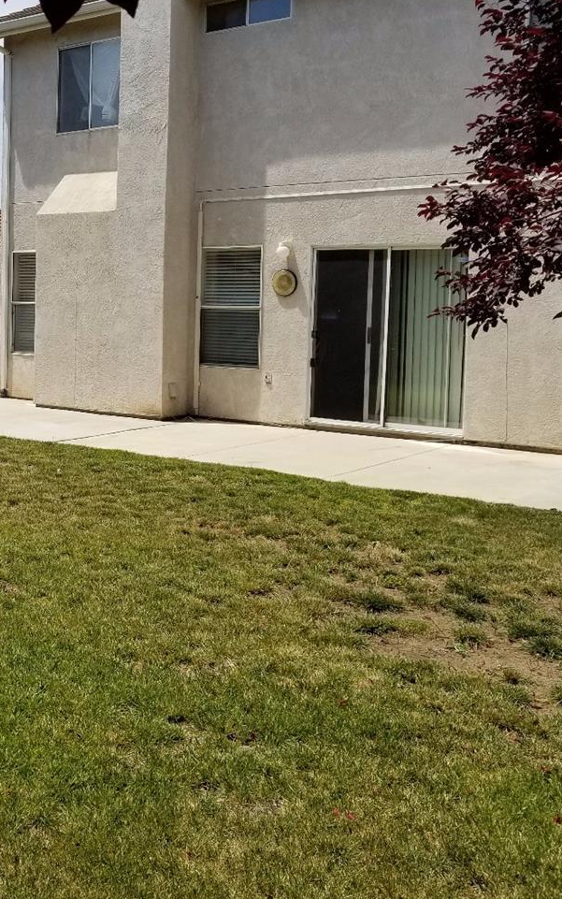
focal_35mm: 43
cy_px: 386
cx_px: 11
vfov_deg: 46.1
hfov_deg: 28.2
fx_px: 1053
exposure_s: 1/2928
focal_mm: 4.25
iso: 50
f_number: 1.7
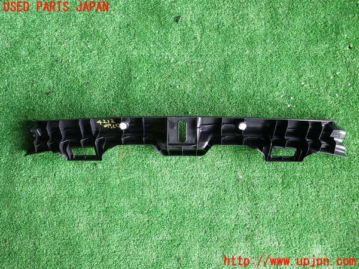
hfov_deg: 69.4
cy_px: 134
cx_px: 180
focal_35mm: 25
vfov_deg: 54.9
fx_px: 259
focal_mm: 4.5
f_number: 2
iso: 125
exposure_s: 1/60
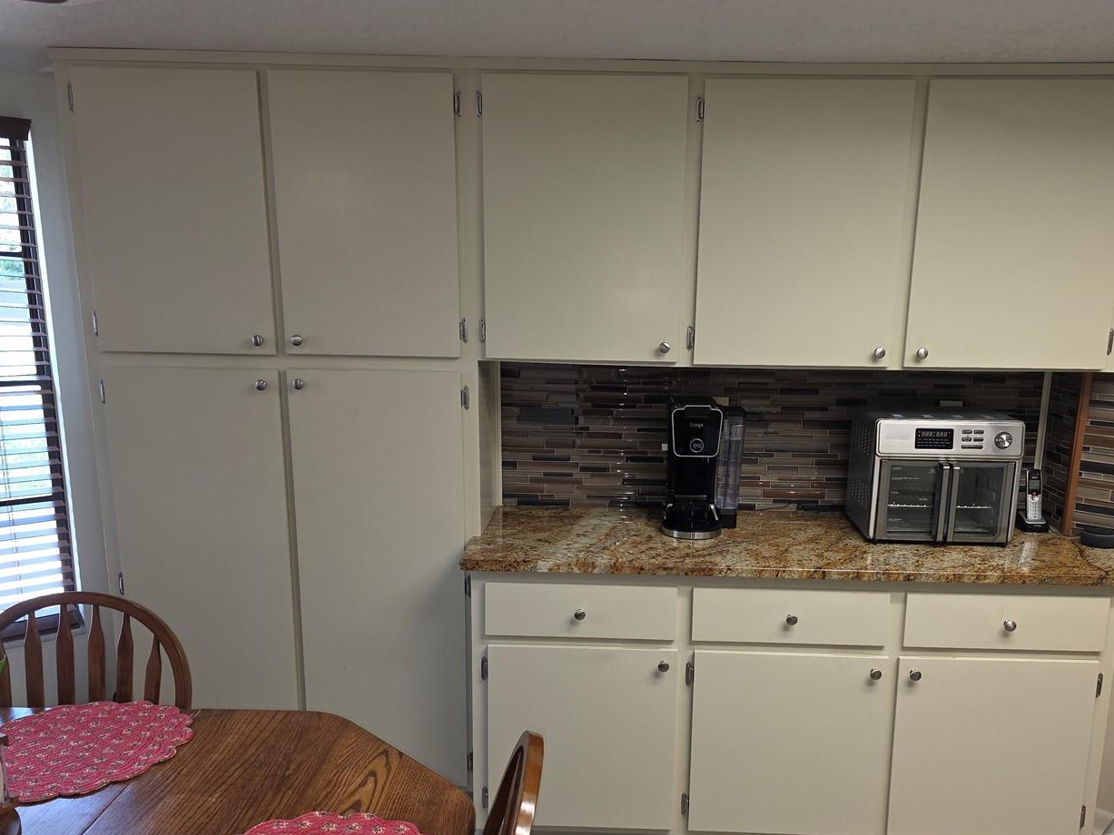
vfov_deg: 46.6
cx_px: 601
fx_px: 965
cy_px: 488
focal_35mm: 30
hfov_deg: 59.9
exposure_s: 1/60
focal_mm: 6.3
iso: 50
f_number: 1.7
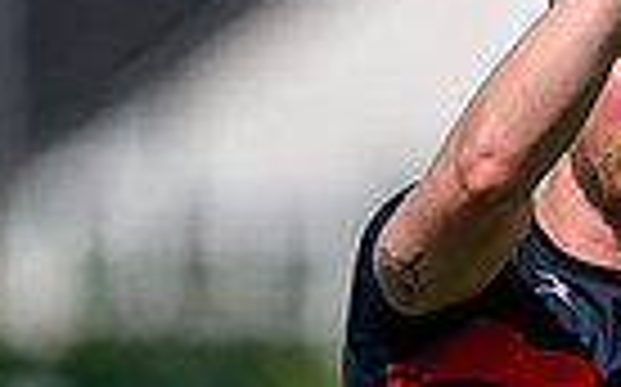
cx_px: 1130
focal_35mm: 1709
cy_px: 227
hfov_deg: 1.2
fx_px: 28900
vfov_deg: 0.8
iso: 250
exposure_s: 1/6400
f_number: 3.2
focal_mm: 400
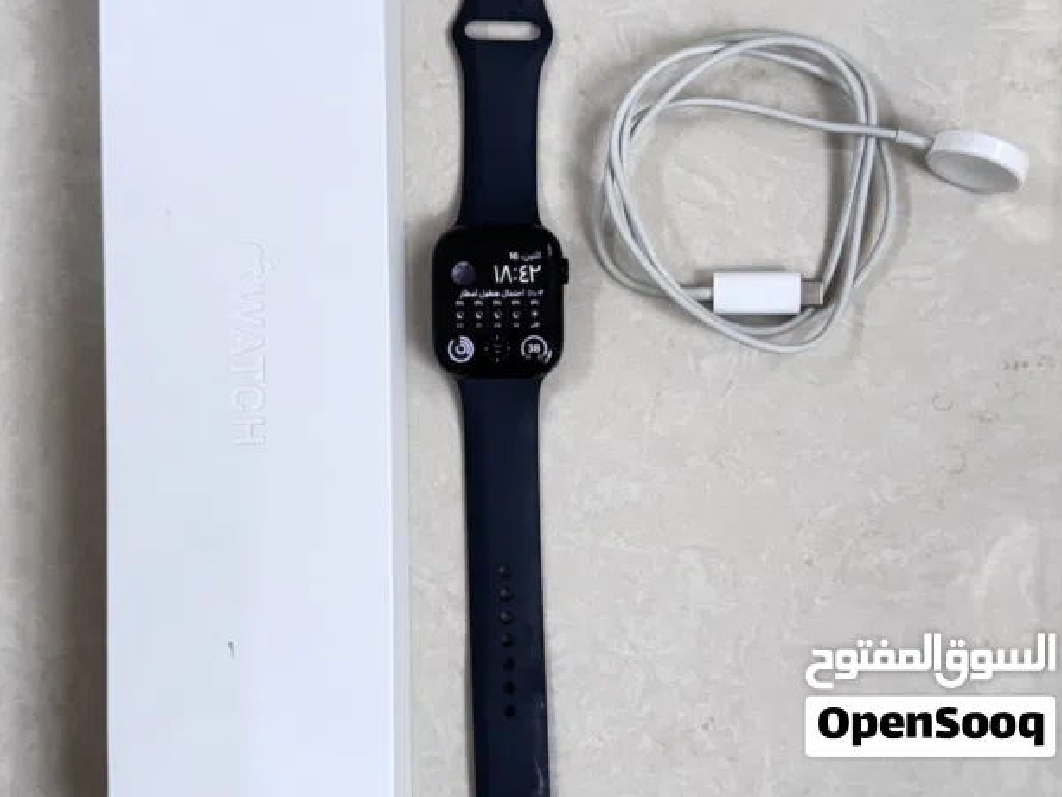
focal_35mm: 25
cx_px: 545
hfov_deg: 69.4
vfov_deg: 54.9
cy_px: 384
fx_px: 767
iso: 800
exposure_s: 1/56
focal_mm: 6.76
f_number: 1.78
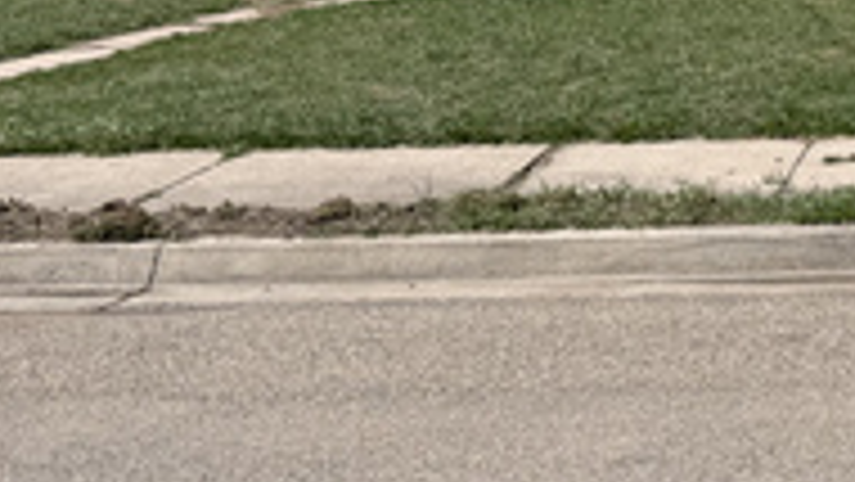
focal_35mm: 88
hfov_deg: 22.1
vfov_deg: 12.6
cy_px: -383
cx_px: 1062
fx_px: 1996
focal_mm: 6.76
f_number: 1.78
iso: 80
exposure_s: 1/3425
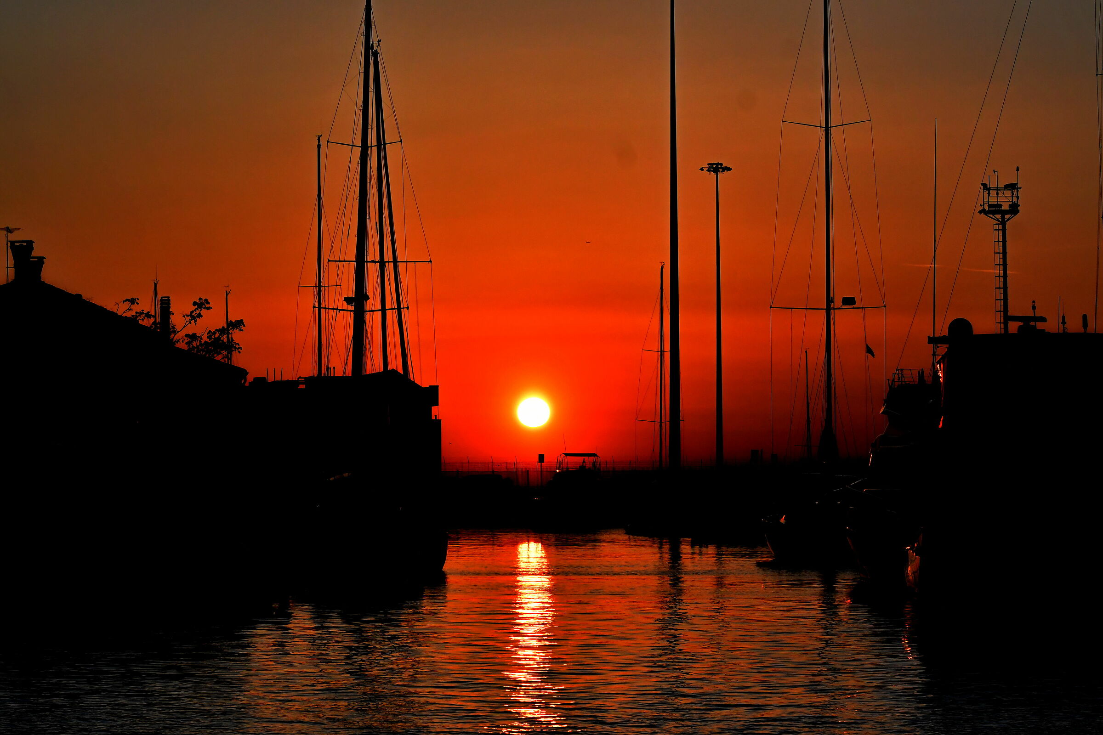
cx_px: 552
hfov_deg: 19.5
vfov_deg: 13.0
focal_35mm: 105
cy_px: 368
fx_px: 3217
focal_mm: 70
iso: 1600
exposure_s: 1/8000
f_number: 6.3
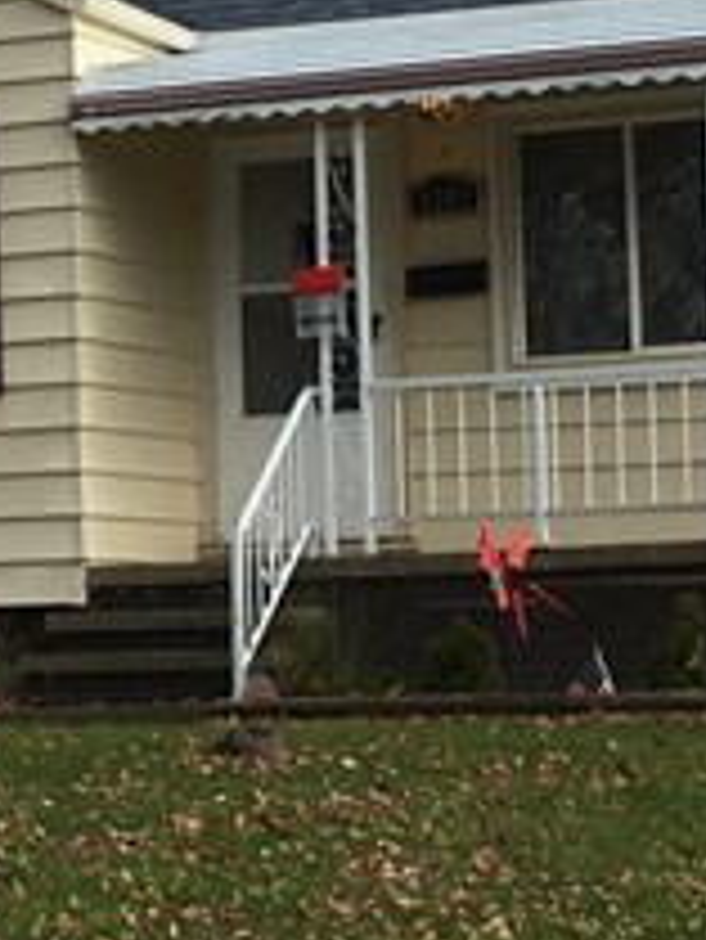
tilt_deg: +6.0
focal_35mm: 142
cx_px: 225
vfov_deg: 13.9
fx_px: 3858
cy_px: 373
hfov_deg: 10.4
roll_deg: +0.0
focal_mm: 4.15
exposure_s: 1/1350
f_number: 2.2
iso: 25
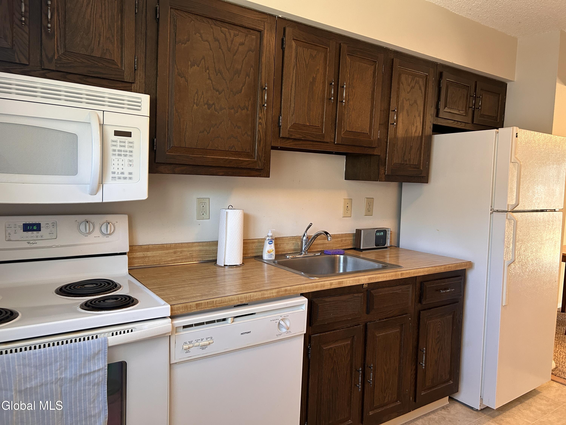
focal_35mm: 26
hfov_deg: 67.3
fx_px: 425
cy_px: 212
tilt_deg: -5.1
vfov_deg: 53.1
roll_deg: -2.0
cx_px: 283
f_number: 1.5
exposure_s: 1/60
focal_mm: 5.7
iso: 200
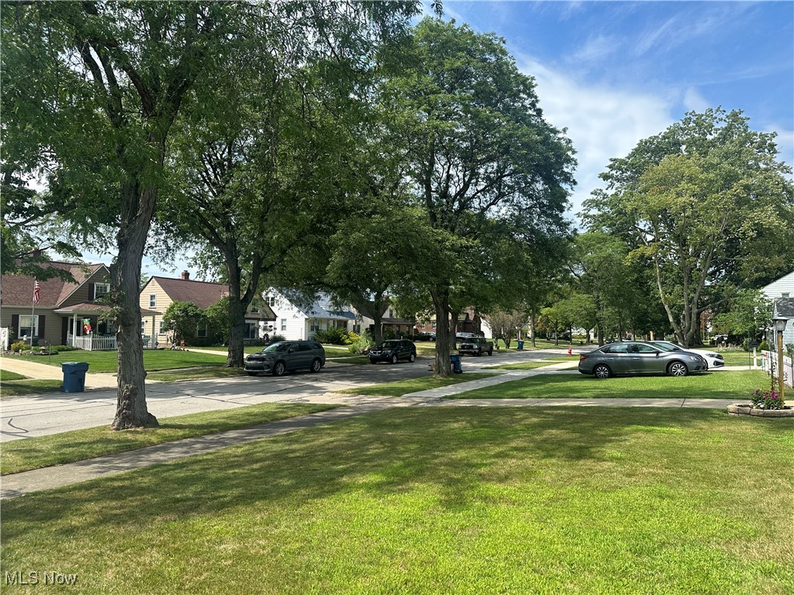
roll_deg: -0.4
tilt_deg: +3.5
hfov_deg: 71.6
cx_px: 397
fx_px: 550
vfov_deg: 56.8
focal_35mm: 24
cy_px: 298
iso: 80
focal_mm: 6.86
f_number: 1.78
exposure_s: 1/2410
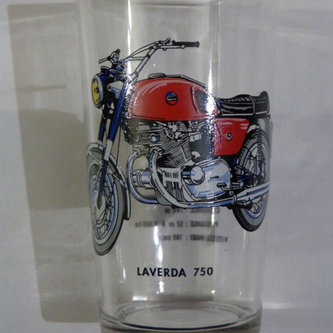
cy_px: 135
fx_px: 566
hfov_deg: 32.8
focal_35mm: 52
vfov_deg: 32.7
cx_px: 166
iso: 400
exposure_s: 1/8
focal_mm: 7.9
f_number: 3.2
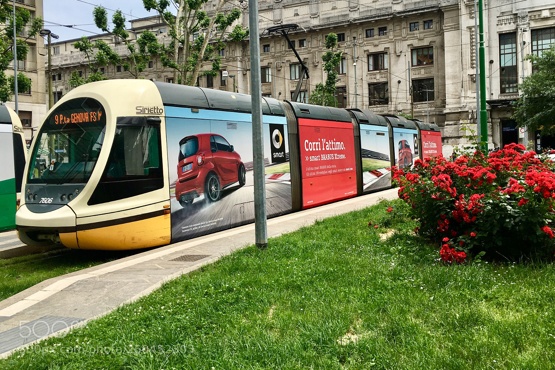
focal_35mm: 33
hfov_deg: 57.2
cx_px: 299
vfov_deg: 39.8
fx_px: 509
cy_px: 151
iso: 25
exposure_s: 1/1202
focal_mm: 4.15
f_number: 2.2
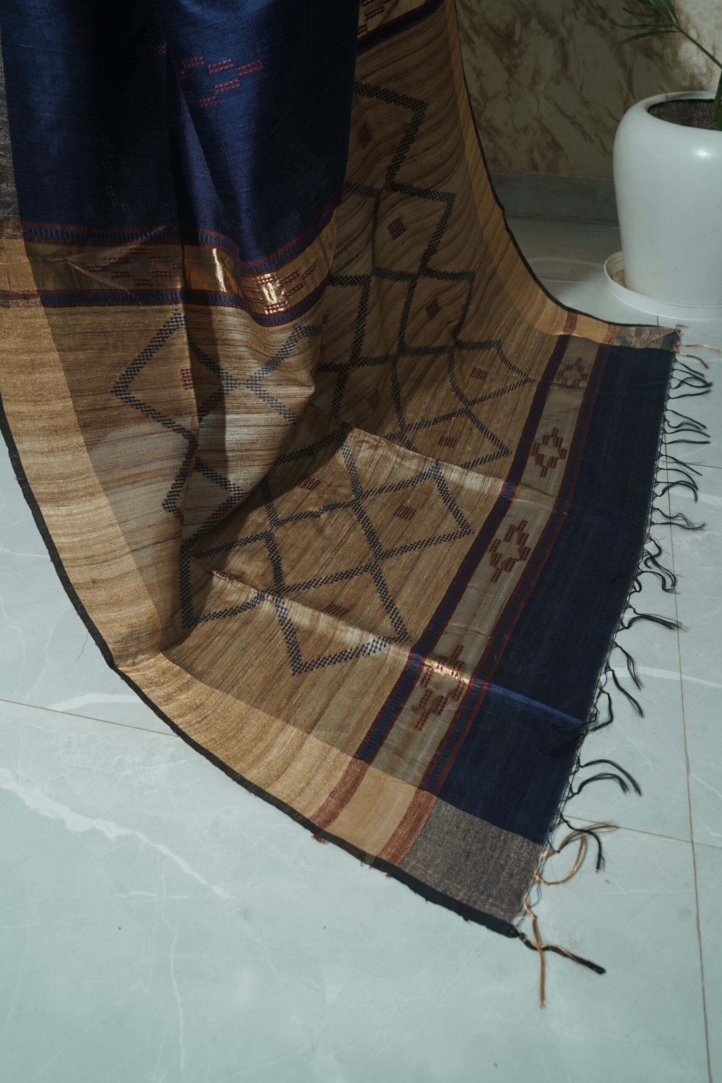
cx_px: 361
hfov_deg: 45.0
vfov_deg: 63.7
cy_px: 542
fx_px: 872
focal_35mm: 29
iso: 640
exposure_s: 1/125
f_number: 6.3
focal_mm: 29
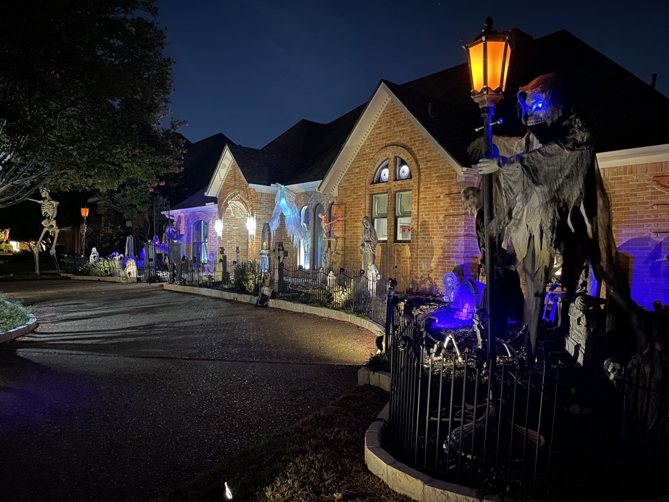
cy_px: 251
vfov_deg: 53.1
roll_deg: -1.0
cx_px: 334
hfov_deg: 67.3
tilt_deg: +2.5
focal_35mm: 26
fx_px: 502
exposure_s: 1/8
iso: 640
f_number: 1.6
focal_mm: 4.2
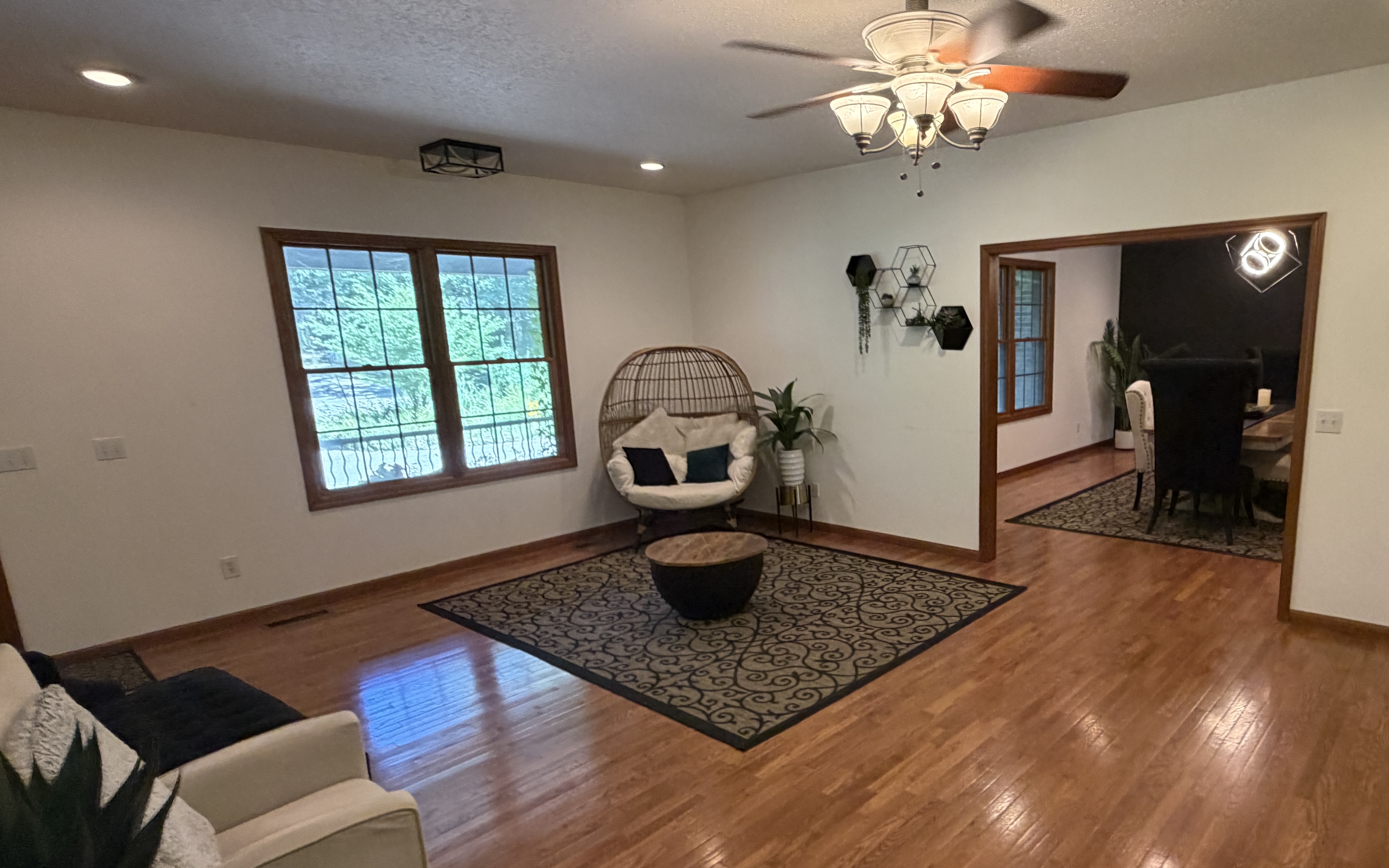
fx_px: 795
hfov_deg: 80.4
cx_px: 886
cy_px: 489
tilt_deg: -14.8
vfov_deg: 57.1
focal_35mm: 21
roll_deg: +2.1
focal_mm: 2.22
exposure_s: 1/60
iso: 320
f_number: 2.2
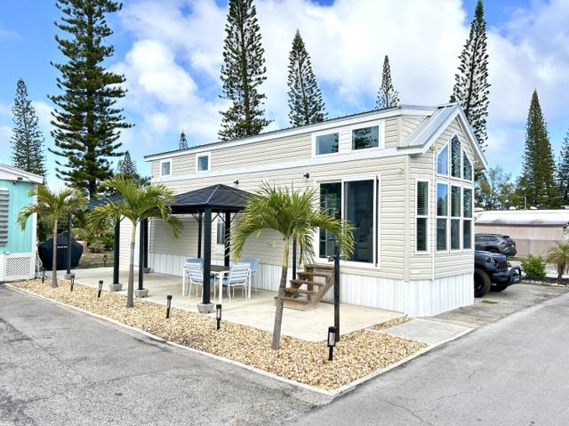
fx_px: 427
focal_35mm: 26
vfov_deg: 53.0
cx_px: 284
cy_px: 213
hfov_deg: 67.3
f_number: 1.5
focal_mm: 5.7
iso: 50
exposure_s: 1/1901
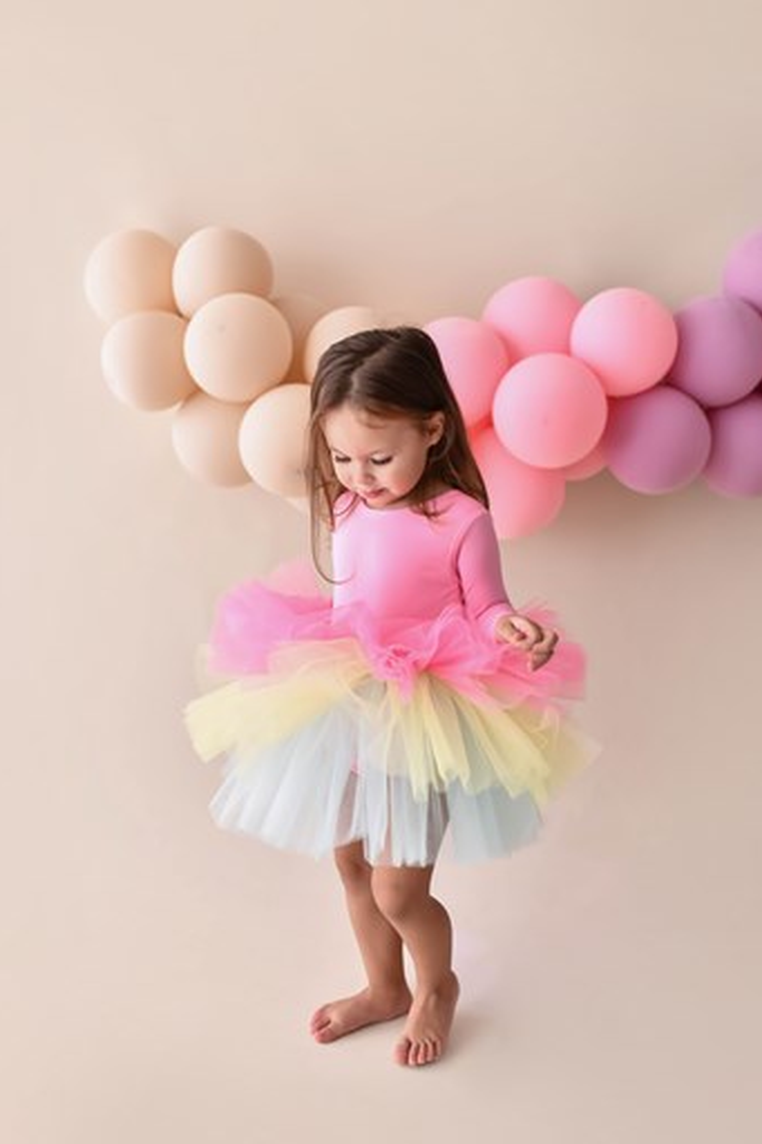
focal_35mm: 40
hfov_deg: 33.4
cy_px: 582
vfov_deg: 48.5
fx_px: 1271
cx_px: 358
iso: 400
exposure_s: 1/320
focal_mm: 35
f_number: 2
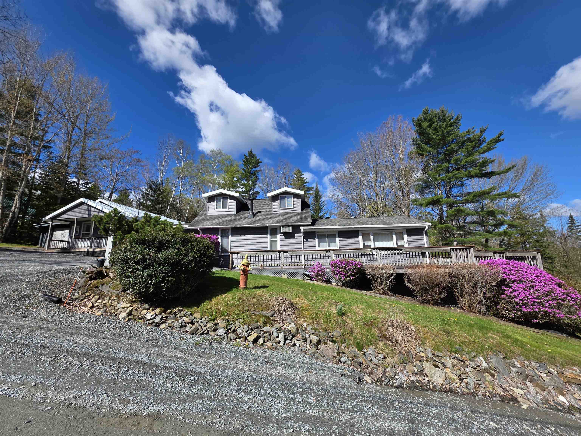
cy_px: 218
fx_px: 218
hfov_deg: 106.2
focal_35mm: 13
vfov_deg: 89.9
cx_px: 290
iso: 40
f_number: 1.9
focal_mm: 2.2
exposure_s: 1/2021
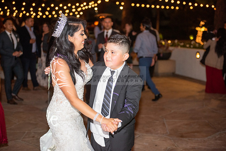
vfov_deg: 23.4
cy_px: 76
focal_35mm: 58
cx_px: 113
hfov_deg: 34.5
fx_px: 364
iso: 1250
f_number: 2.8
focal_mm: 58
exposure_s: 1/125
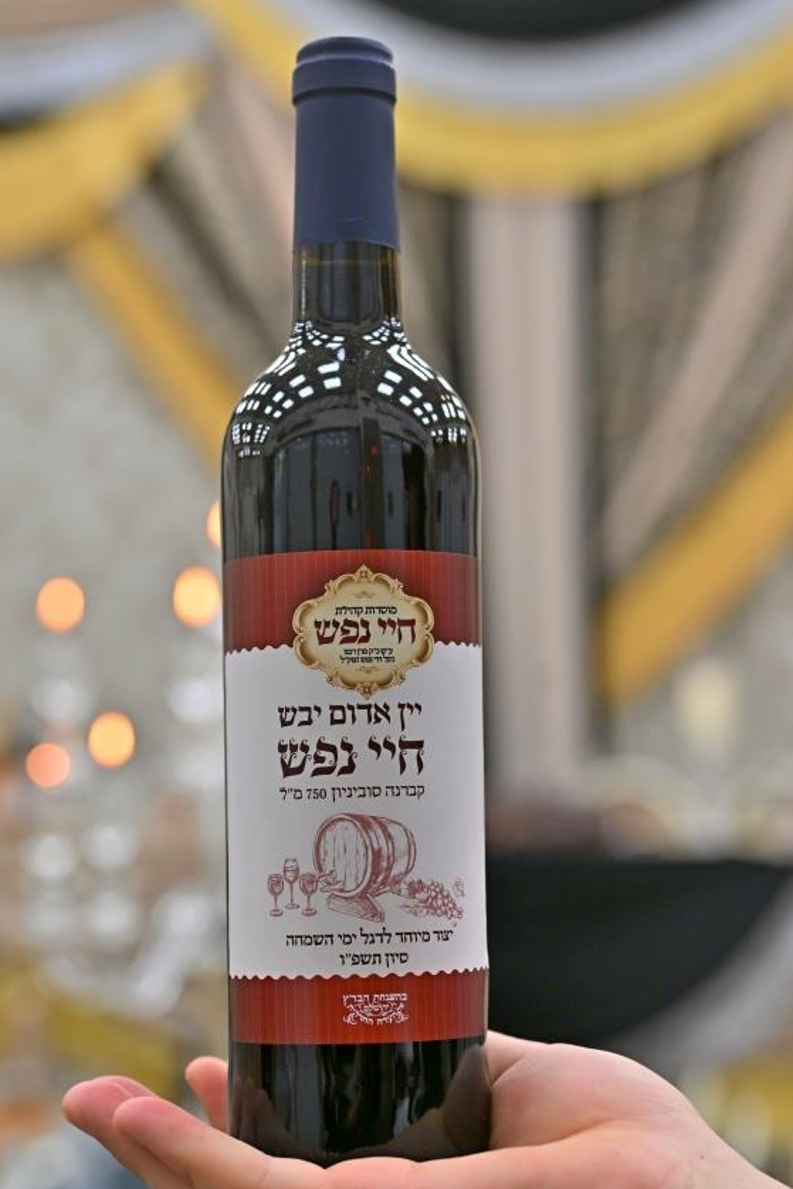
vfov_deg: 26.3
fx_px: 2543
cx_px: 385
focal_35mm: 77
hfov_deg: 17.7
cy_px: 637
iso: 400
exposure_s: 1/200
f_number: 4
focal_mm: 63
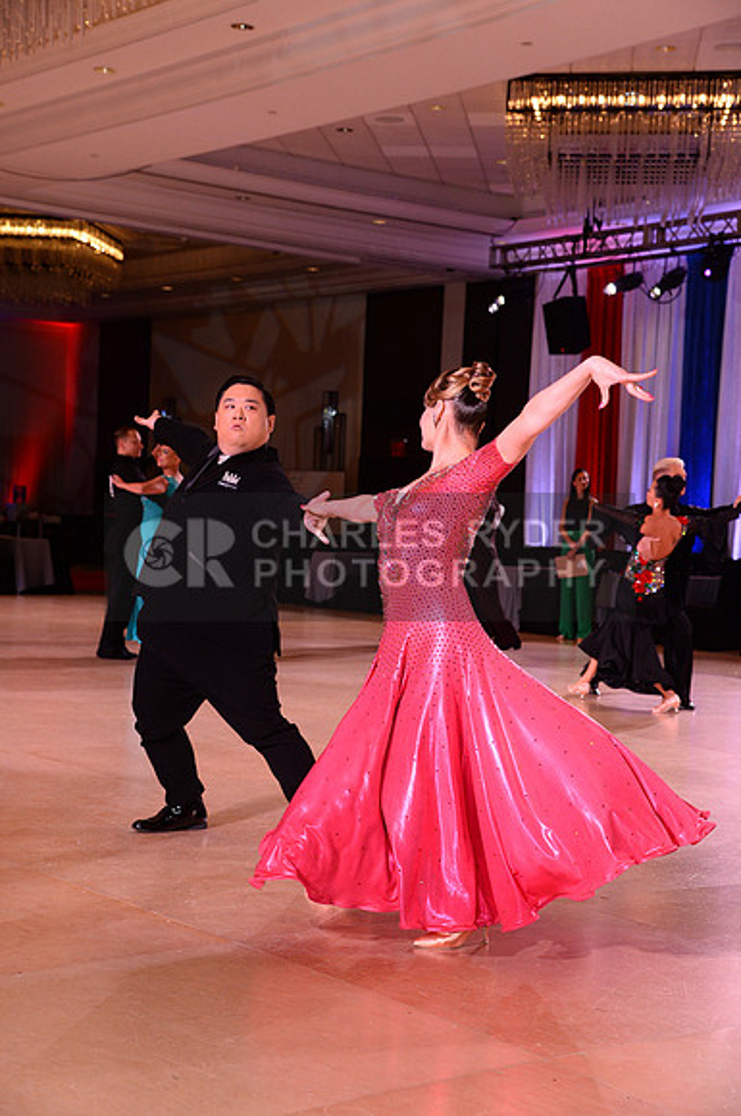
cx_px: 370
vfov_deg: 32.4
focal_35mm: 62
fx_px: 1920
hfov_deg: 21.8
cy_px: 558
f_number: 5.6
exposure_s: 1/250
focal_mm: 62
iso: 2500
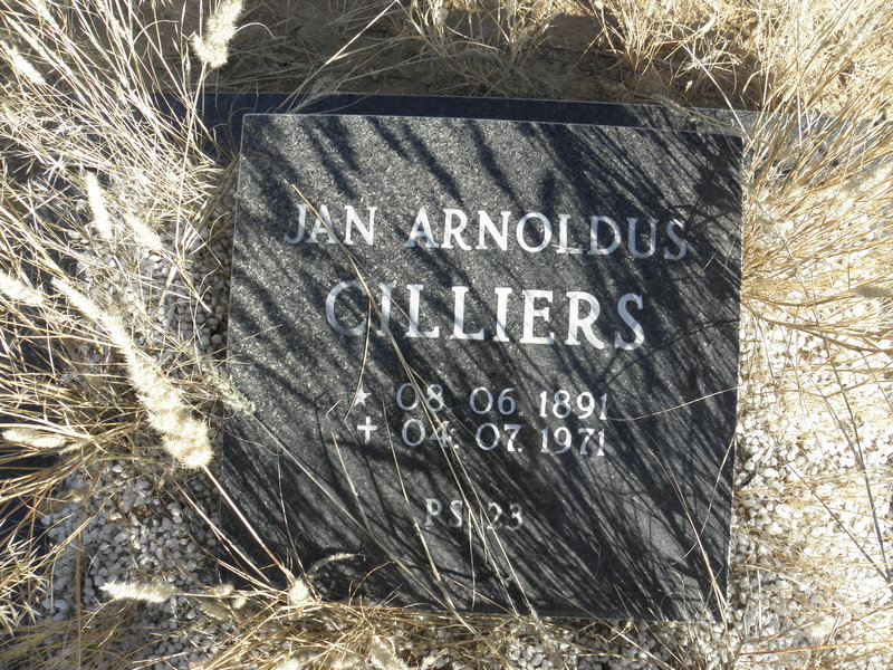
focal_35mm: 26
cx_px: 446
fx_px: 671
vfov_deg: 53.1
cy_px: 335
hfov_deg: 67.3
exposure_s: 1/80
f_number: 5.6
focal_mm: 4.6
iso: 64
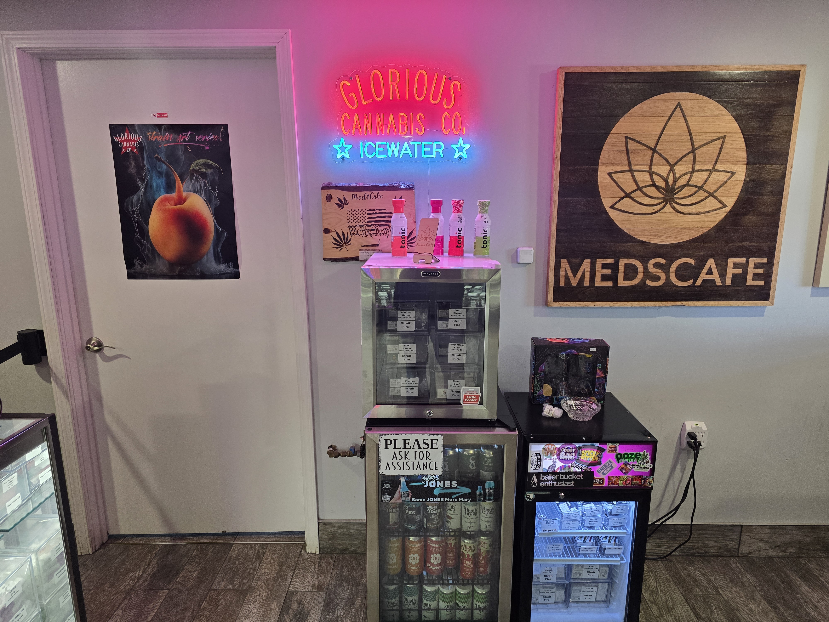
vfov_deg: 58.9
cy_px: 311
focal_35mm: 23
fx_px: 551
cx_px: 414
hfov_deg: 73.9
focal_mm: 6.3
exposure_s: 1/120
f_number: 1.7
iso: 250
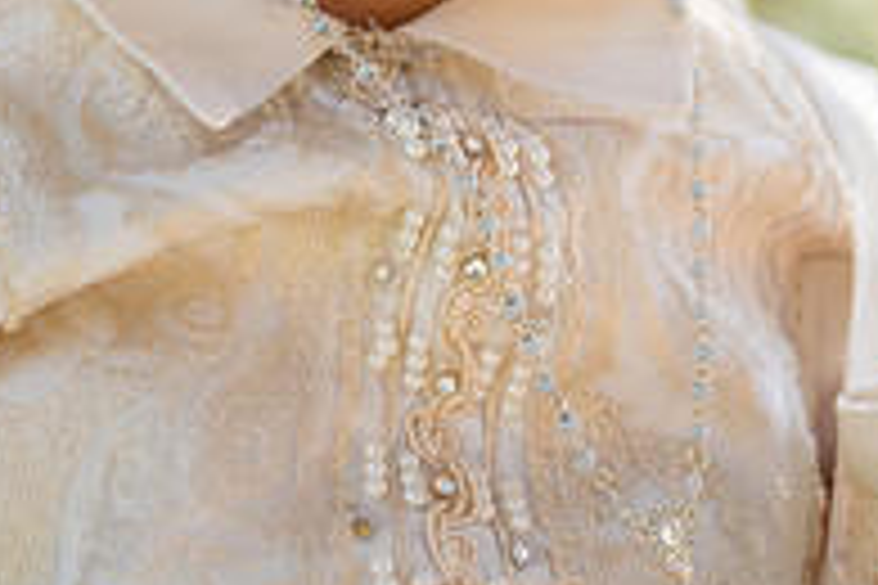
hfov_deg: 18.0
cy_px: -178
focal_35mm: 113
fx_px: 2756
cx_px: 198
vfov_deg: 11.8
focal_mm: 38
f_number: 3.2
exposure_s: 1/400
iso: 320
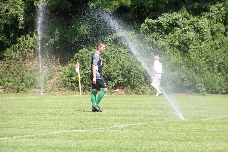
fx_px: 1963
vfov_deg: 4.4
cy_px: 78
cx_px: 114
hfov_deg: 6.6
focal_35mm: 310
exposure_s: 1/320
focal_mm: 45.4
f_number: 4.5
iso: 50
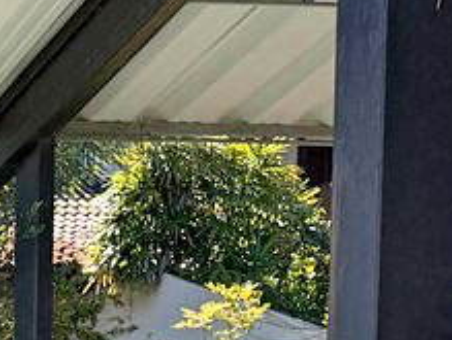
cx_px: -444
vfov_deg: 10.0
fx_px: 1831
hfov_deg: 12.4
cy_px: 643
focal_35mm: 140
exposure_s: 1/3953
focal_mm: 6.76
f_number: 1.78
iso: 80
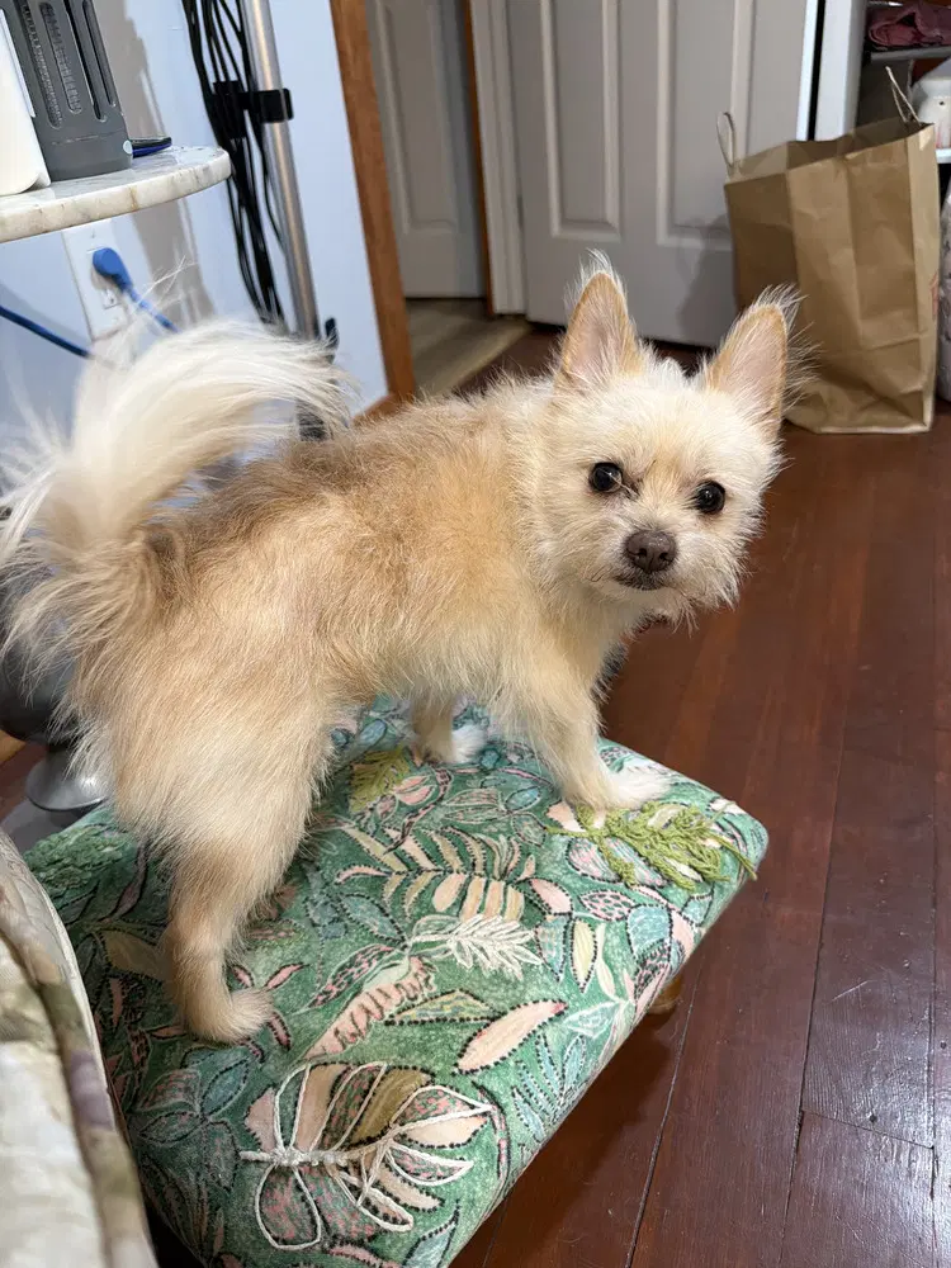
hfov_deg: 56.8
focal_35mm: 24
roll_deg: +6.3
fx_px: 879
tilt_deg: -32.3
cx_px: 476
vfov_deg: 71.6
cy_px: 634
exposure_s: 1/60
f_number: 1.78
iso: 400
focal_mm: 6.76
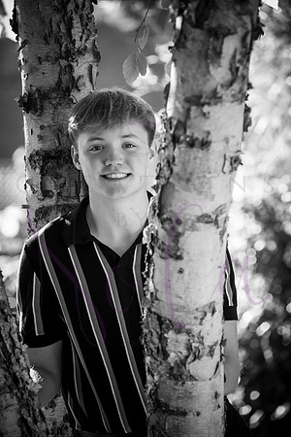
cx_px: 146
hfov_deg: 6.9
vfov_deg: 10.3
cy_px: 218
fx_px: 2425
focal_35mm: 200
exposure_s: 1/320
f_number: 5.6
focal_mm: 200
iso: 800
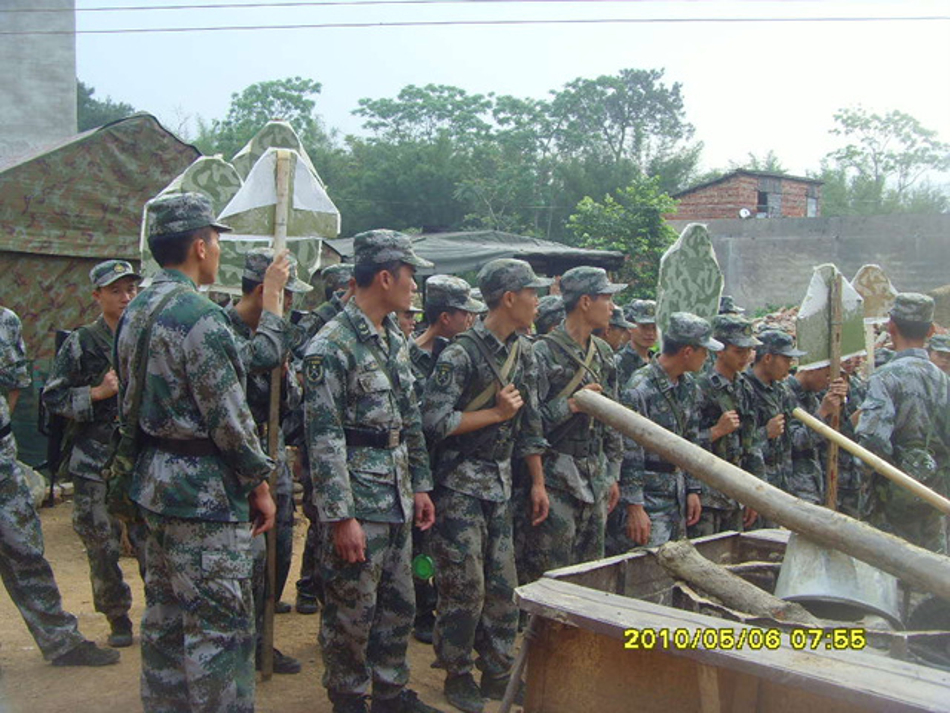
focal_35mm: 39
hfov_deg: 47.9
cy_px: 356
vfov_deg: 36.8
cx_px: 475
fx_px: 1070
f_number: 3.5
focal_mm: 6.6
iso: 80
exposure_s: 1/125
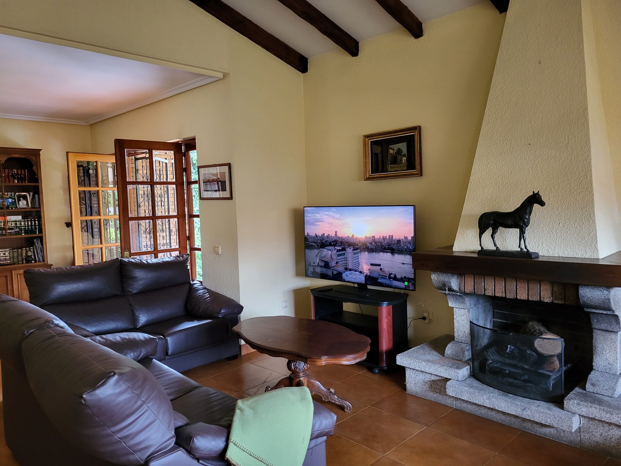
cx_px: 310
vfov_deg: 53.1
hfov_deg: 67.3
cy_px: 233
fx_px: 466
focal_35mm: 26
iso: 400
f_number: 1.8
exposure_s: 1/50
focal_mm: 5.4
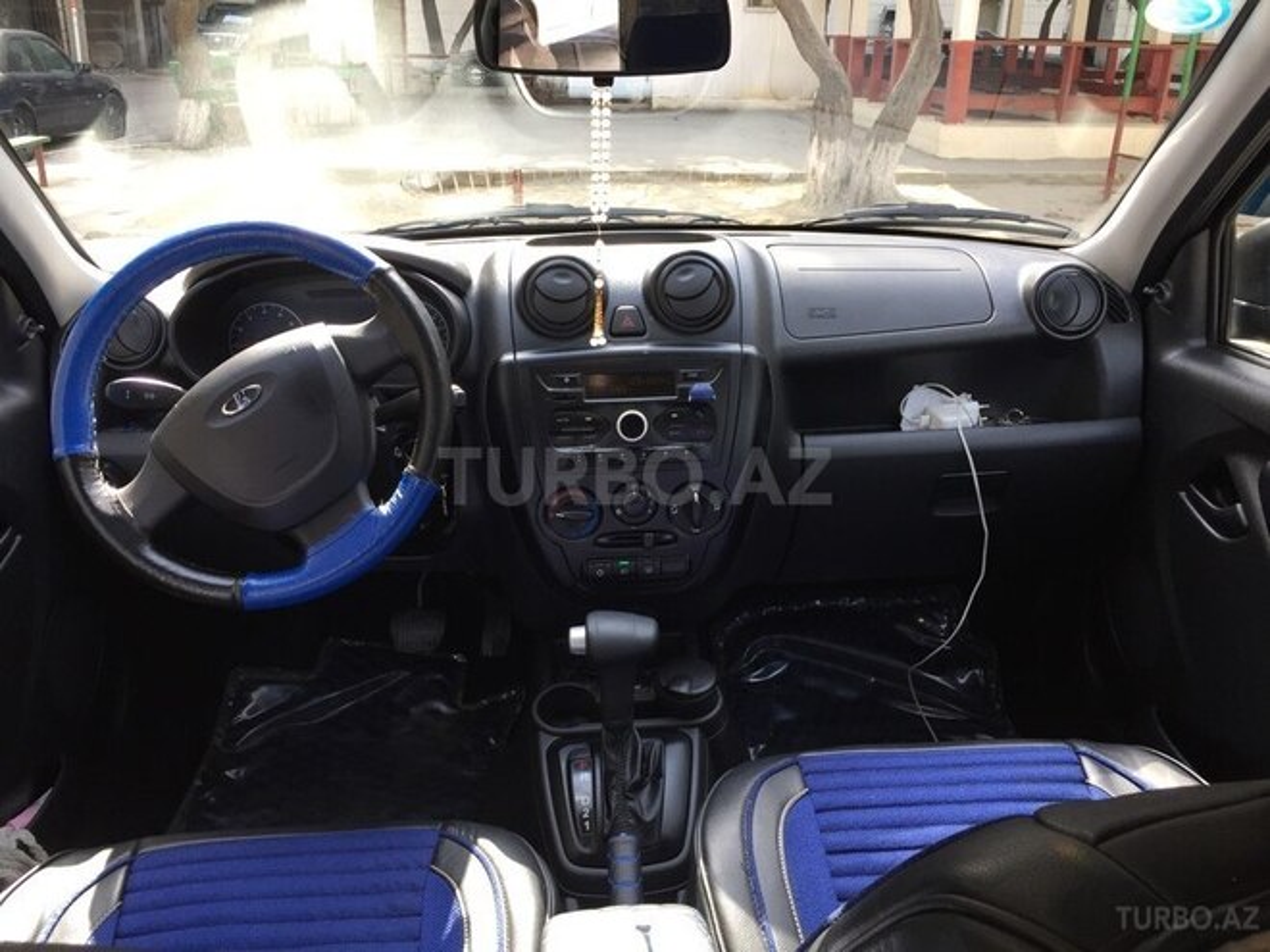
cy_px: 476
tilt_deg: -23.3
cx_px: 635
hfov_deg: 61.7
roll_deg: -1.4
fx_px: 1064
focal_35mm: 29
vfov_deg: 48.2
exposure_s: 1/100
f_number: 2.2
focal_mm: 4.15
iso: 50
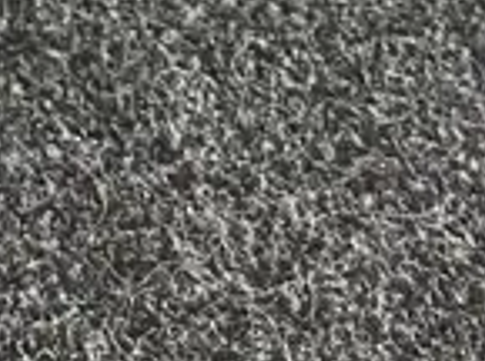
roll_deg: +0.7
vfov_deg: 6.4
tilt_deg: -31.4
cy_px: -1257
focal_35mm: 170
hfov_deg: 10.6
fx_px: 2376
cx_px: -522
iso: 160
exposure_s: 1/50
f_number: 1.78
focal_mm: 6.86
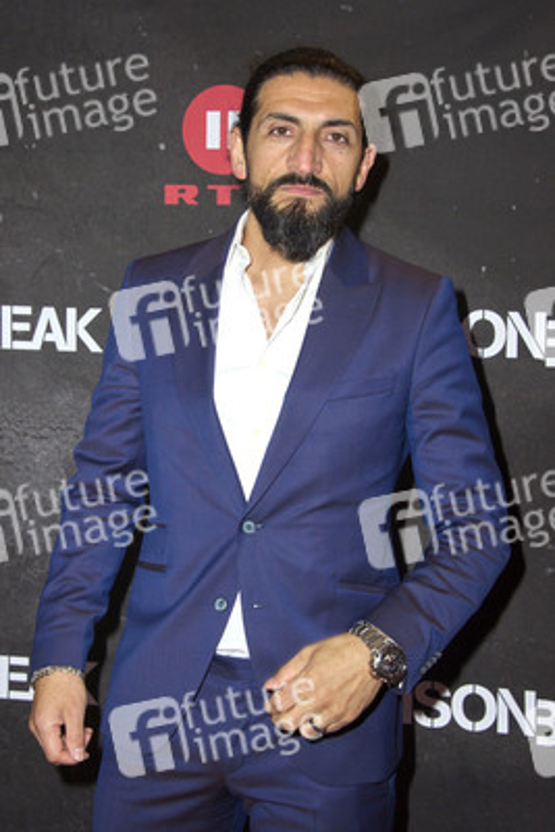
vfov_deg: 34.5
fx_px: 1340
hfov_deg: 23.4
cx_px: 278
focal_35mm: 58
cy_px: 416
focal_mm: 58
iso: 800
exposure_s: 1/200
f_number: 6.3
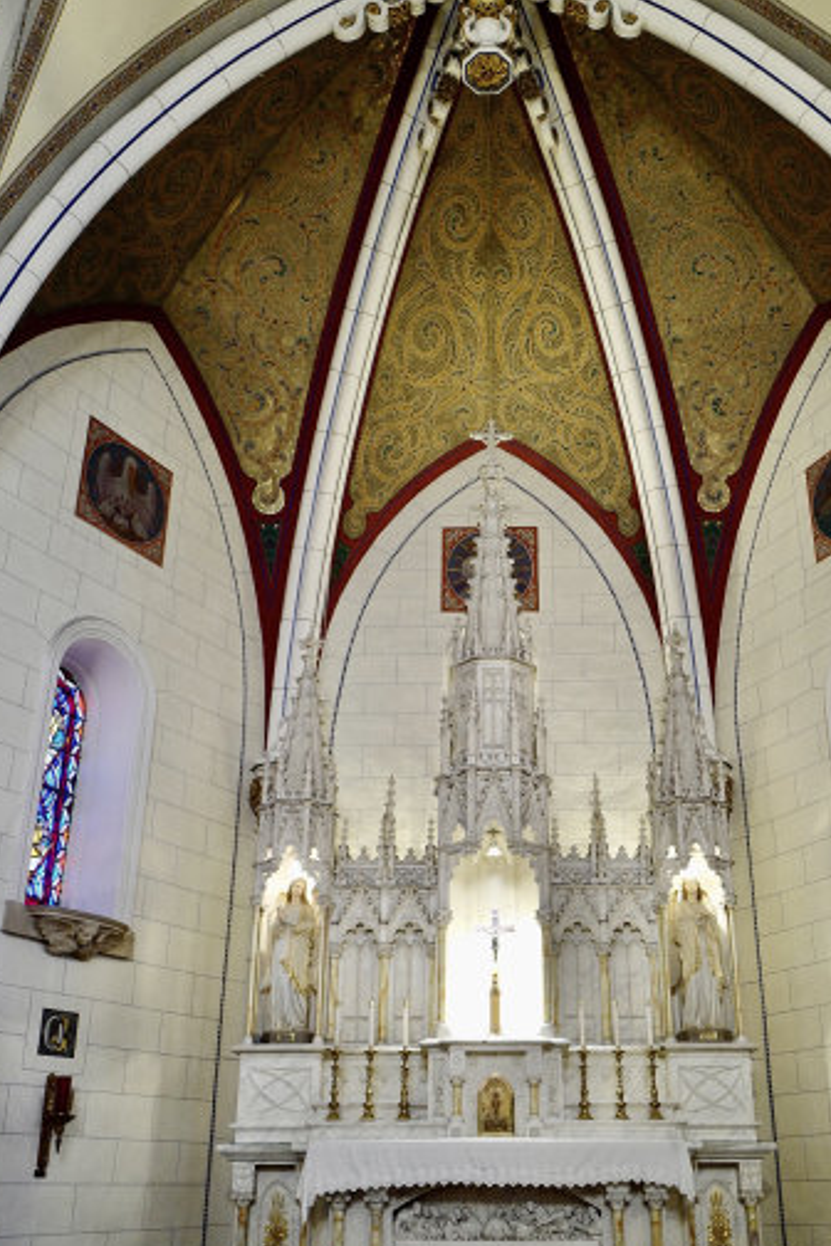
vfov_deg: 55.6
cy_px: 712
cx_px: 487
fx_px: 1177
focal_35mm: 34
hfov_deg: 38.8
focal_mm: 28
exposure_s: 1/160
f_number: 1.7
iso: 1600
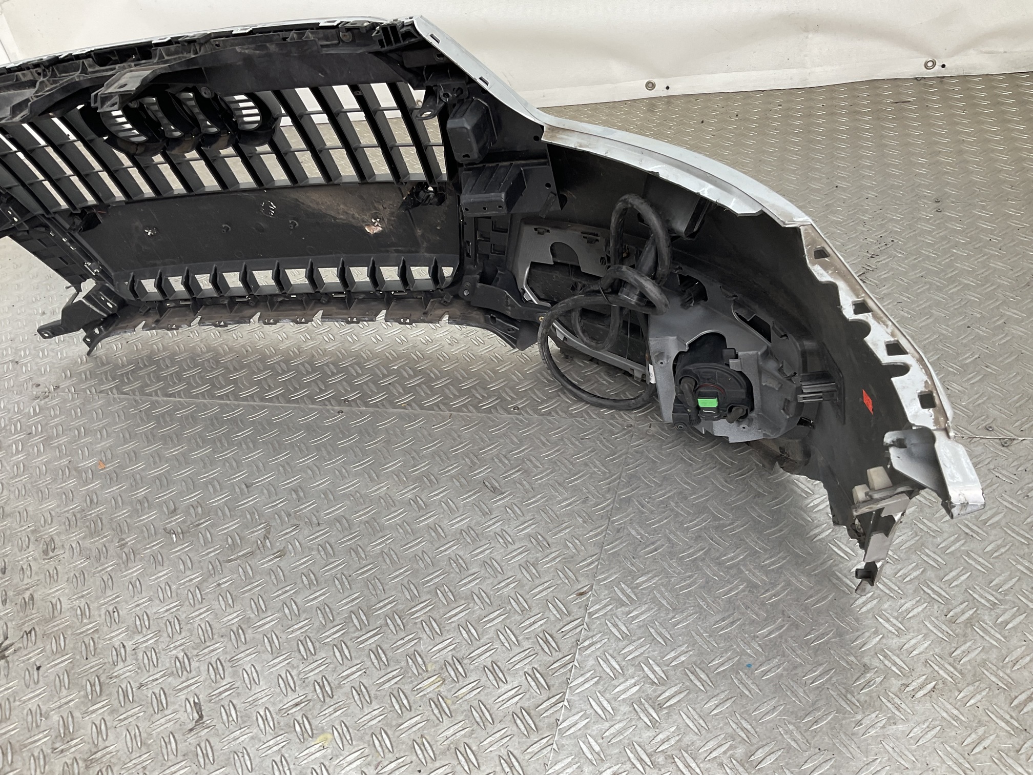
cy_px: 388
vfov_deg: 48.2
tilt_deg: -37.2
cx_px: 516
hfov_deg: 61.7
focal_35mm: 29
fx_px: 865
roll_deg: +10.6
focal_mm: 3
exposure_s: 1/100
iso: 25
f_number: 1.8
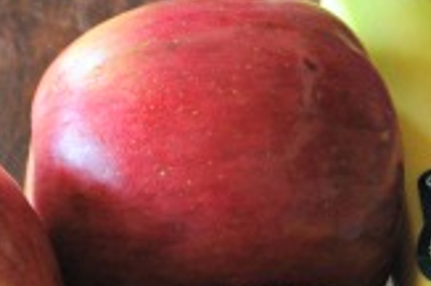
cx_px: 259
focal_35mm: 253
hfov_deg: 8.2
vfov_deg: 5.4
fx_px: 3017
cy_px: 275
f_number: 9
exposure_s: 1/15
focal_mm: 55
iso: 1000
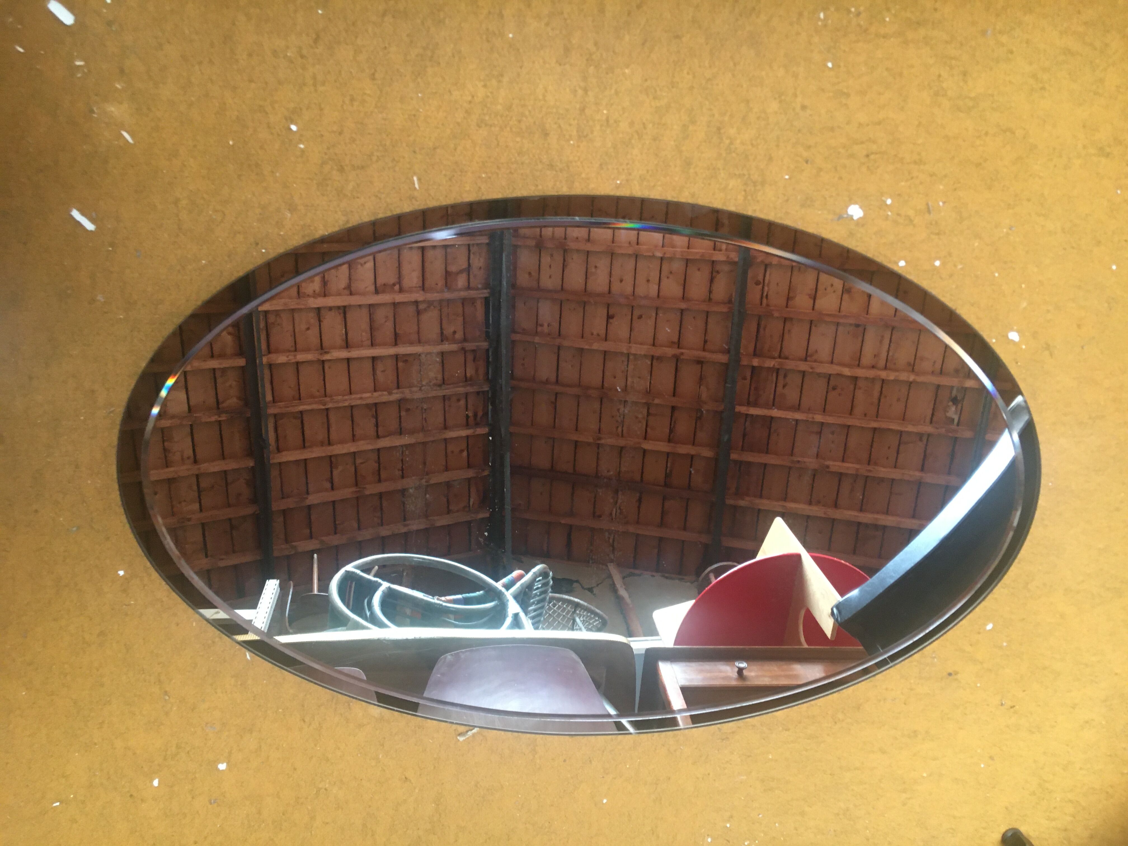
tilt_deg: -70.0
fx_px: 945
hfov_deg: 61.7
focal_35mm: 29
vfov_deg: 48.2
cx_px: 564
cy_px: 423
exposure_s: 1/33
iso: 160
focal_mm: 4.15
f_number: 2.2
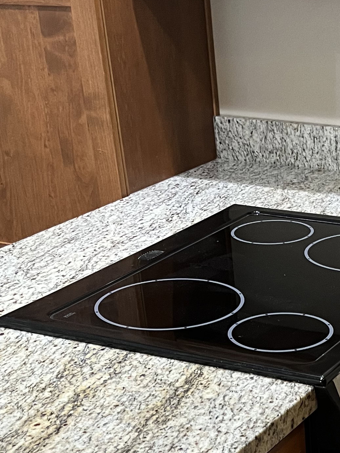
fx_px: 995
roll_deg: +1.5
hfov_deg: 18.7
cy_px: 563
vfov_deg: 23.2
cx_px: 365
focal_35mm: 76
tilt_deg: -32.8
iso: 320
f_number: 1.6
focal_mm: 5.1
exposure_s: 1/59
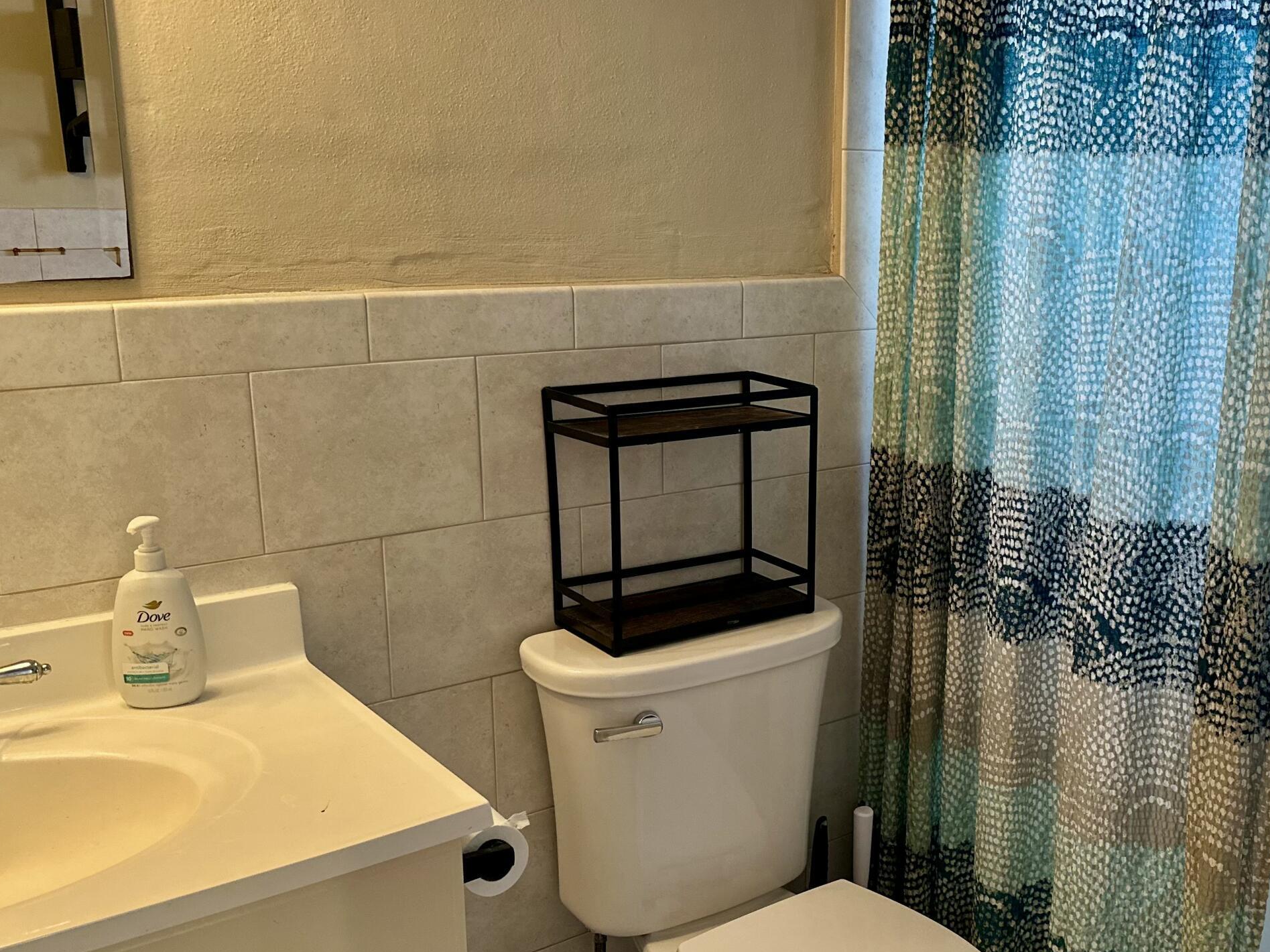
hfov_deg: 47.7
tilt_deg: -14.5
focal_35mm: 38
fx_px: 1394
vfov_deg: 37.7
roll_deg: -1.6
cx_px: 898
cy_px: 518
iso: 200
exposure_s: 1/120
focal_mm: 6.86
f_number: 1.78
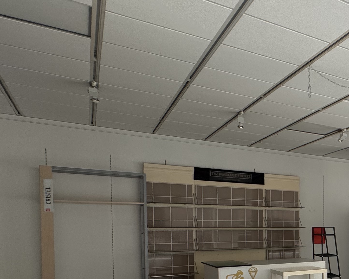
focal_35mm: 38
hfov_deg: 32.1
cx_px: 482
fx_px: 393
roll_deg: -0.3
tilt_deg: -1.7
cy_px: 239
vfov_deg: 37.2
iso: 40
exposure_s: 1/251
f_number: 2.2
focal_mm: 2.22
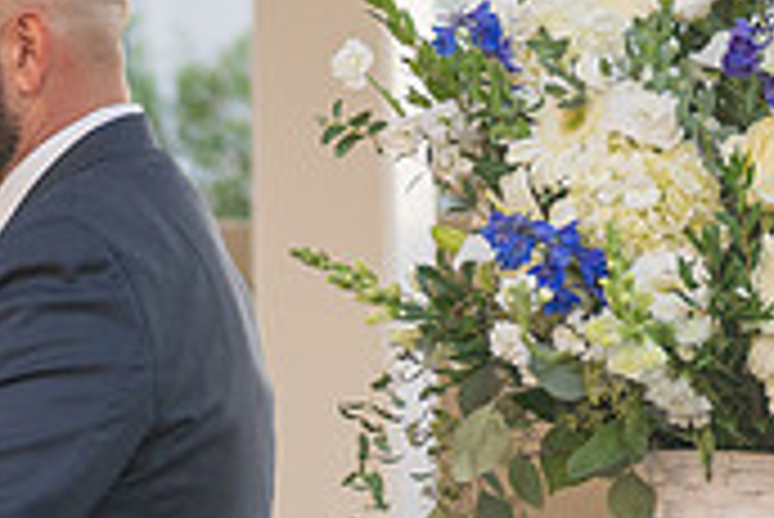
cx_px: -722
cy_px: 1052
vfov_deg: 3.5
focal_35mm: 391
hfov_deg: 5.2
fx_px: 8413
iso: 400
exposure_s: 1/800
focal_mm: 70
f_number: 2.8
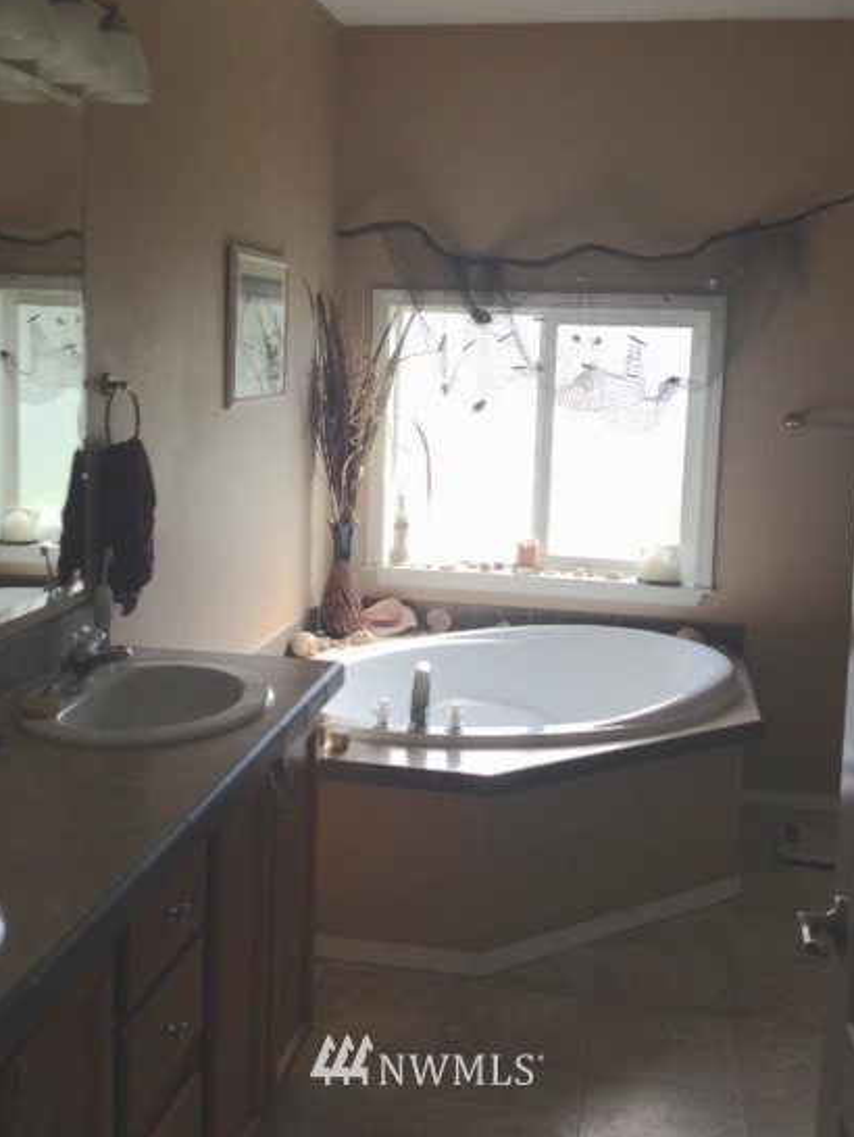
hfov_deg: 35.2
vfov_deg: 45.6
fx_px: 1348
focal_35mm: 41
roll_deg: -0.4
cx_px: 427
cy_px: 473
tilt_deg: -5.7
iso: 50
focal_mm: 4.28
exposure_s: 1/60
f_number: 2.4
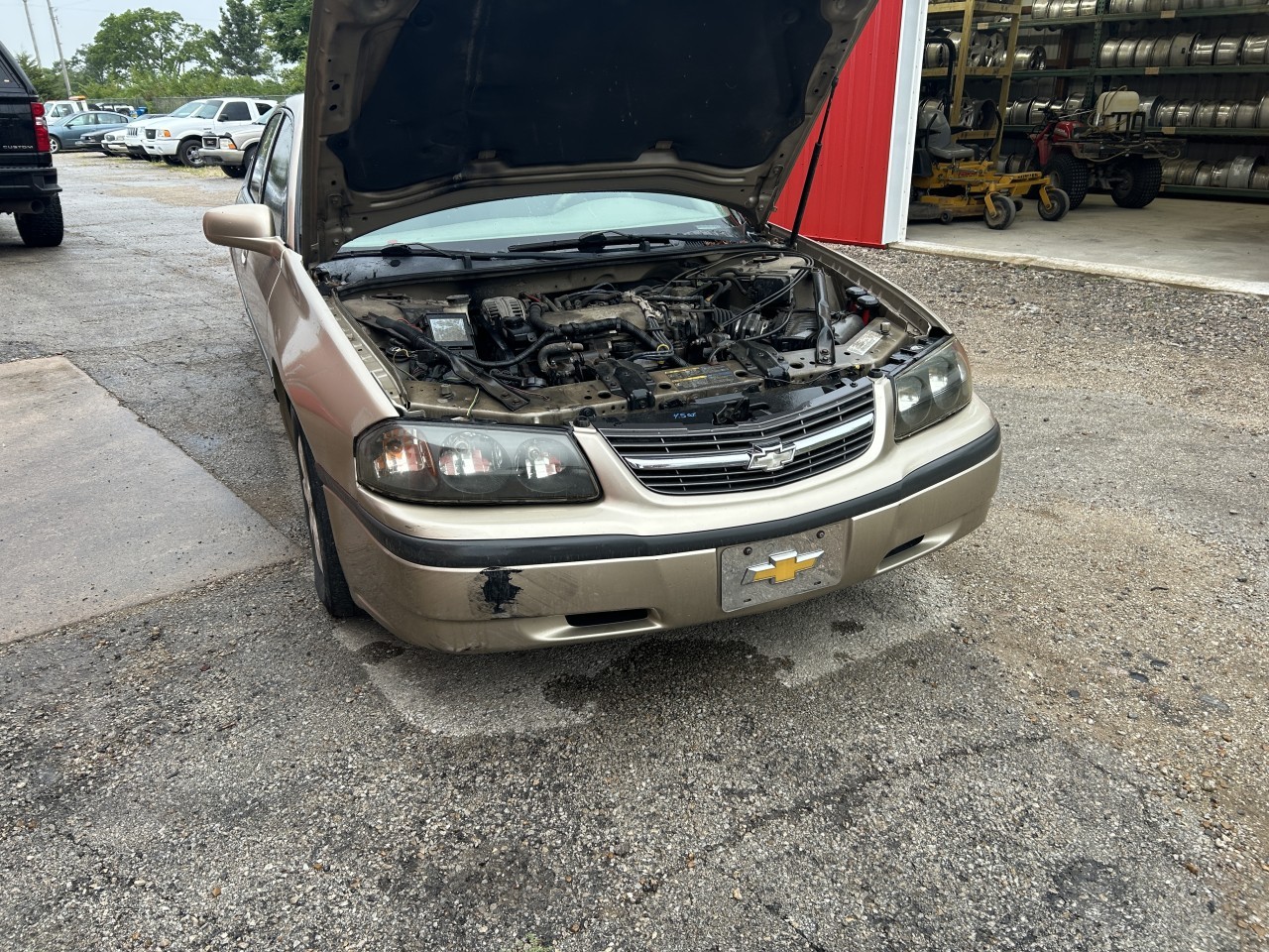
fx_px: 953
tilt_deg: -22.1
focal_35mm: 26
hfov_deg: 67.3
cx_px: 634
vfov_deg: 53.1
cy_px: 476
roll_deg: -0.4
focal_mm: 5.7
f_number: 1.5
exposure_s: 1/121
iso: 40
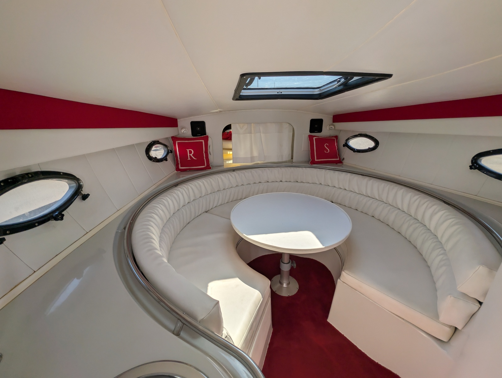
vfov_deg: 94.6
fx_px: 174
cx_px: 251
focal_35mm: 12
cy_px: 189
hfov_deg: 110.5
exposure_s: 1/933
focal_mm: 2.02
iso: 42
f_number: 1.7
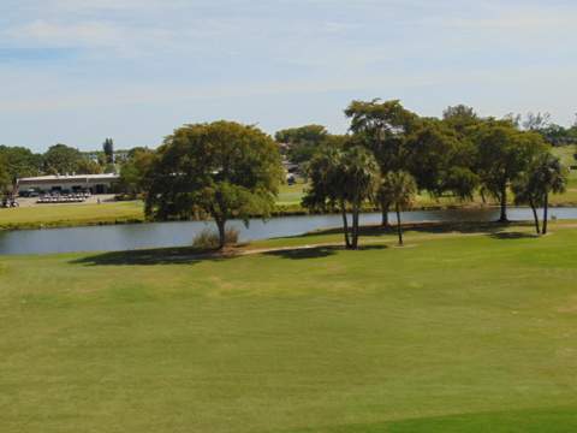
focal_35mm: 42
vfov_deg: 34.3
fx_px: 700
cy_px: 216
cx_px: 288
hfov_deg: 44.8
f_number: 3.3
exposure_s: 1/800
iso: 80
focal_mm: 7.6
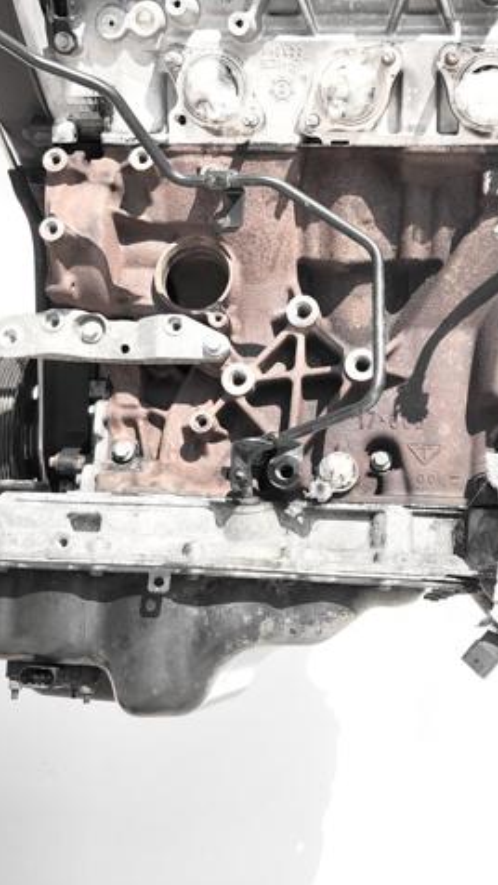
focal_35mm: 41
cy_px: 444
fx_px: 962
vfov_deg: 49.4
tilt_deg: +4.4
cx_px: 320
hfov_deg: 28.9
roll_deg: +0.0
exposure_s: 1/484
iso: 20
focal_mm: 3.99
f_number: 1.8
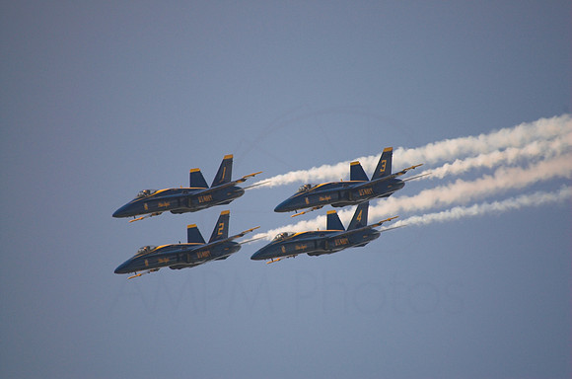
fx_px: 11891
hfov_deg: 2.8
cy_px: 190
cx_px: 286
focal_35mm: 750
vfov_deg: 1.8
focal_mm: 500
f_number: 6.3
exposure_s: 1/1000
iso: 320
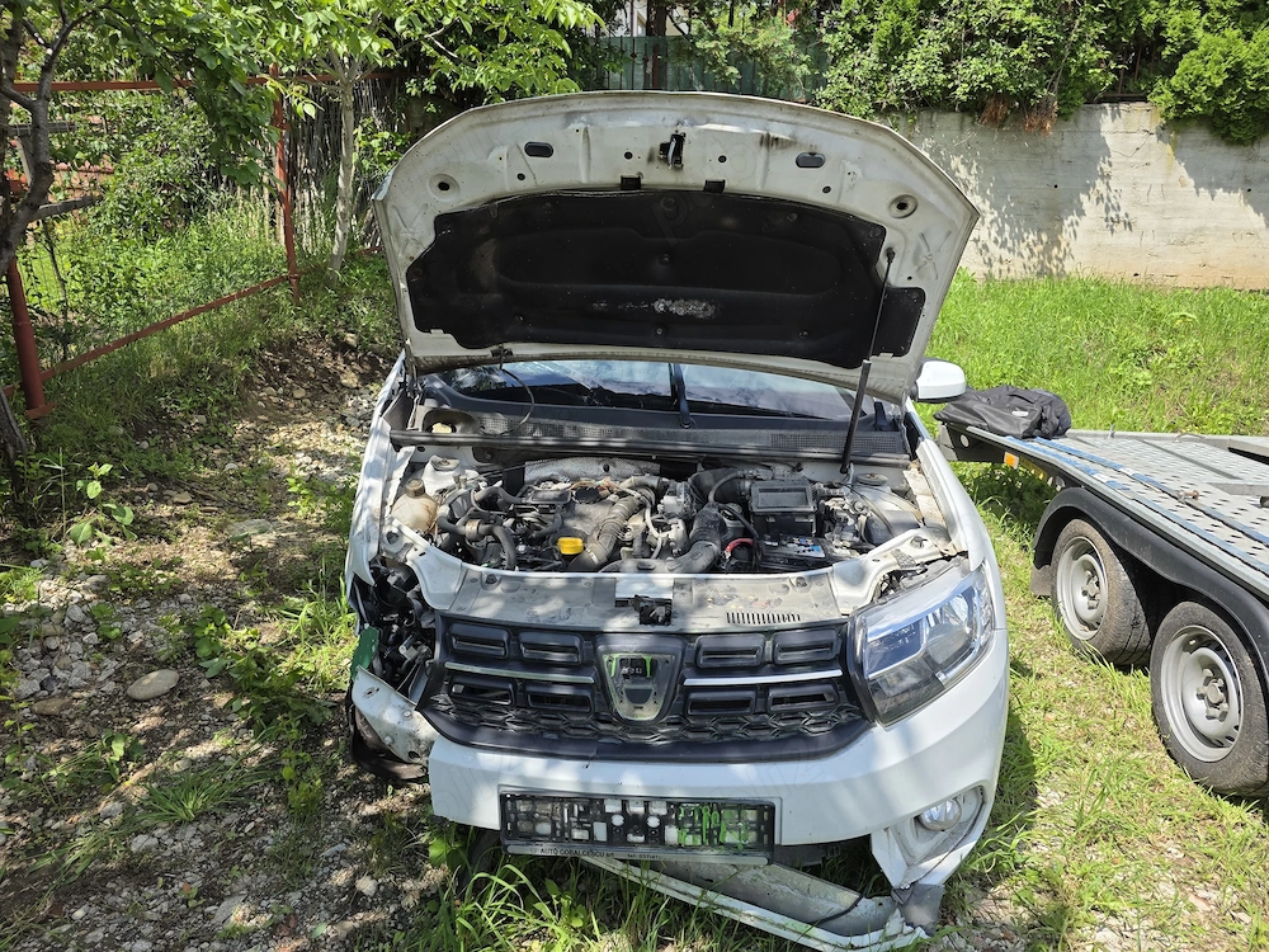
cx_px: 634
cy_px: 476
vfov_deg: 58.9
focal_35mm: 23
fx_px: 843
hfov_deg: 73.9
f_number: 1.7
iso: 80
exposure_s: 1/3238
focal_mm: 6.3
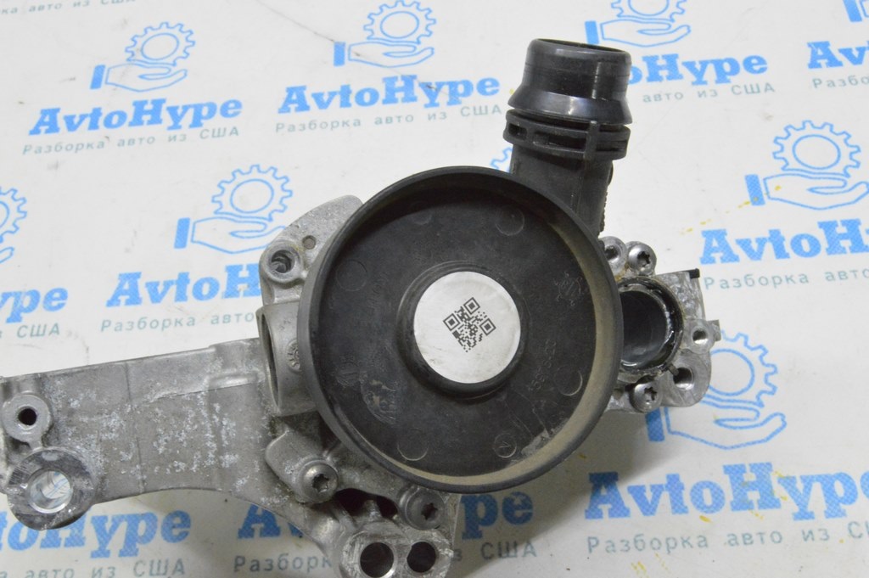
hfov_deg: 49.6
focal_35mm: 39
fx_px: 941
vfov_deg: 34.2
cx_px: 434
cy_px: 289
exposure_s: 1/20
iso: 6400
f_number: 20
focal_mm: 26
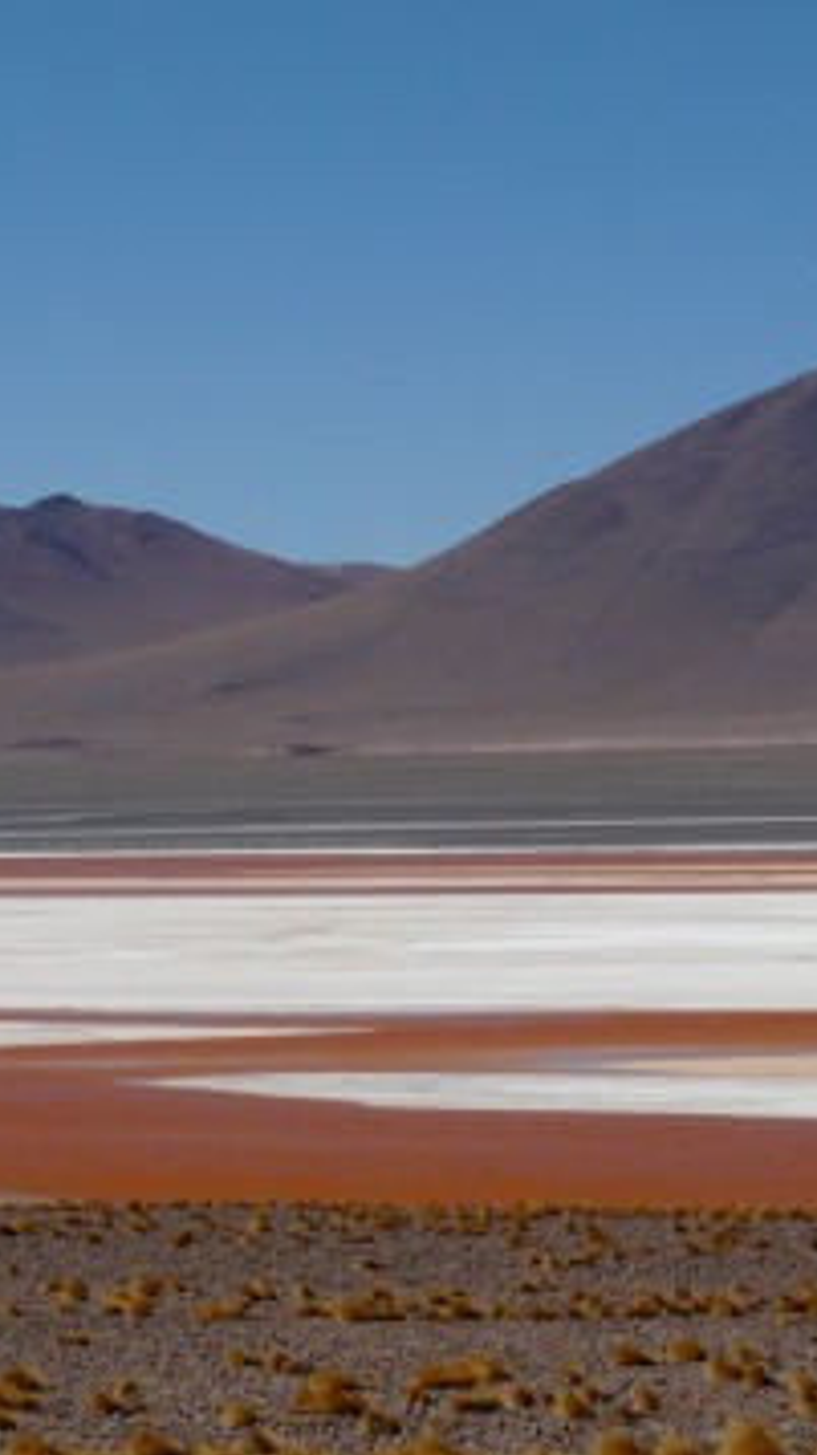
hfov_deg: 7.1
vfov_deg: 12.6
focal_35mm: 171
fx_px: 6595
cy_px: 728
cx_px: 764
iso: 100
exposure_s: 1/500
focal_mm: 19.2
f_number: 8
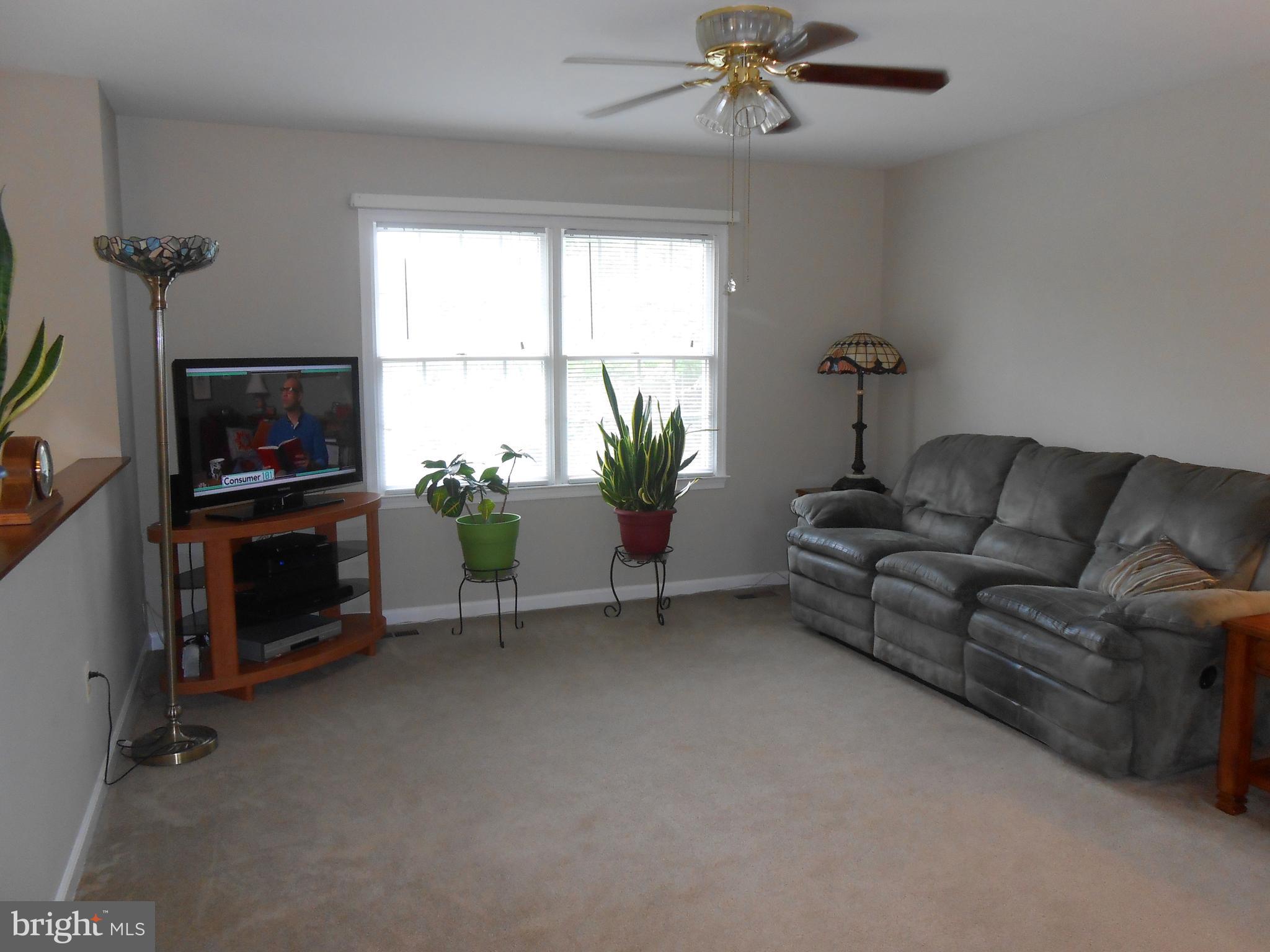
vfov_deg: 53.1
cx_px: 635
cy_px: 476
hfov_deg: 67.3
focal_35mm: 26
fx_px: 954
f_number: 3.5
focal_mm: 4.6
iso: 200
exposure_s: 1/30
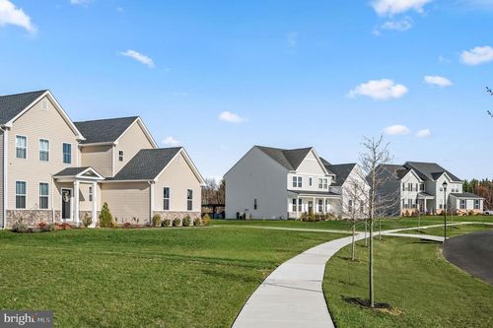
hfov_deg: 51.9
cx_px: 246
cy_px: 164
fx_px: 506
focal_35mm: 37
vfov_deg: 35.9
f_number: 8
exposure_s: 1/2000
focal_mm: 37
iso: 400
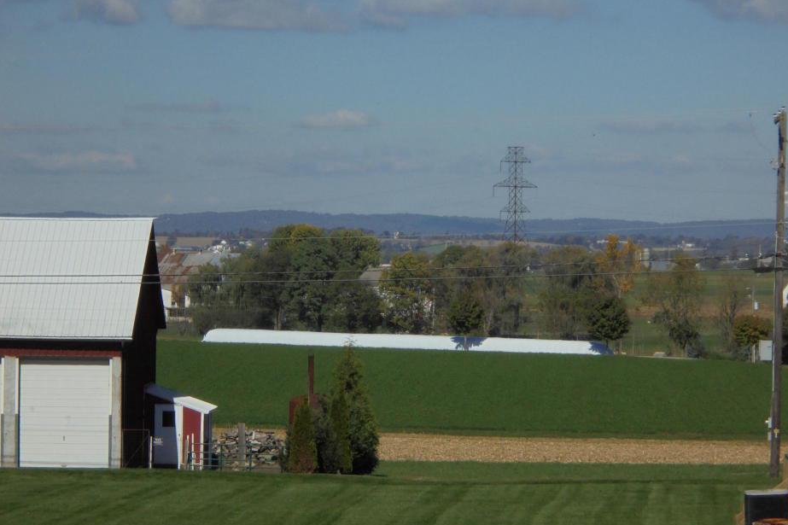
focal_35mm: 180
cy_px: 244
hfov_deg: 11.4
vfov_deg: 7.6
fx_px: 3939
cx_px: 423
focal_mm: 27.6
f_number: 6.5
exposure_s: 1/640
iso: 100
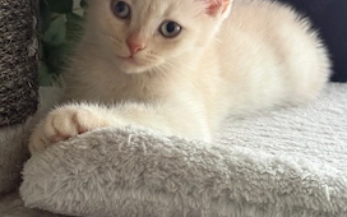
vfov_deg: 16.1
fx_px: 766
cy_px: 97
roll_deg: -3.0
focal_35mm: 81
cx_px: 179
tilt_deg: -12.4
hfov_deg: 25.5
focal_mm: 5.96
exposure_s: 1/30
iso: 320
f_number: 1.6
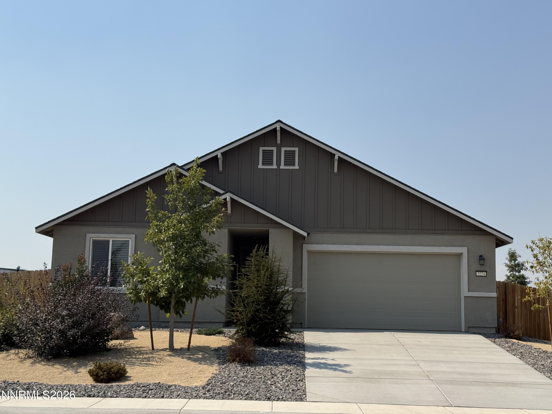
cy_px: 207
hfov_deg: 39.7
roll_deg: -0.5
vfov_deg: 30.3
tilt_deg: +7.5
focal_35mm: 48
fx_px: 765
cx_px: 276
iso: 80
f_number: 1.78
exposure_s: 1/8772
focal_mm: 6.76
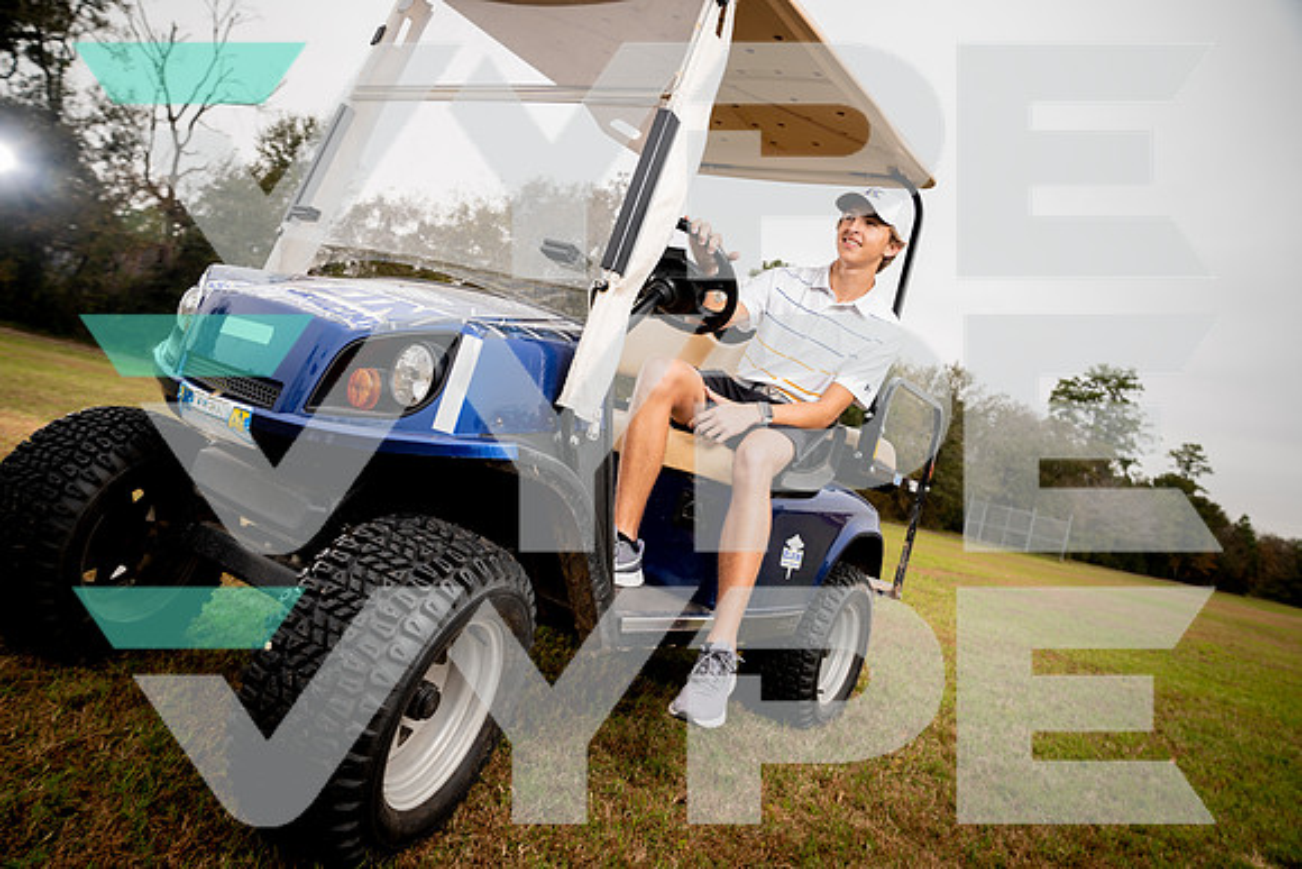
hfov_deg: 69.4
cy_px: 434
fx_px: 941
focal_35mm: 26
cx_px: 651
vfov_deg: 49.6
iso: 200
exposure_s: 1/250
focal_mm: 26
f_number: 4.5
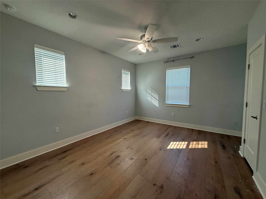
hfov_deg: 102.1
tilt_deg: -2.5
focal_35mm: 14
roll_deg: -0.2
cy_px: 100
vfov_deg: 85.7
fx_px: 108
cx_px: 133
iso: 200
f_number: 2.2
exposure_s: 1/120
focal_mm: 2.22
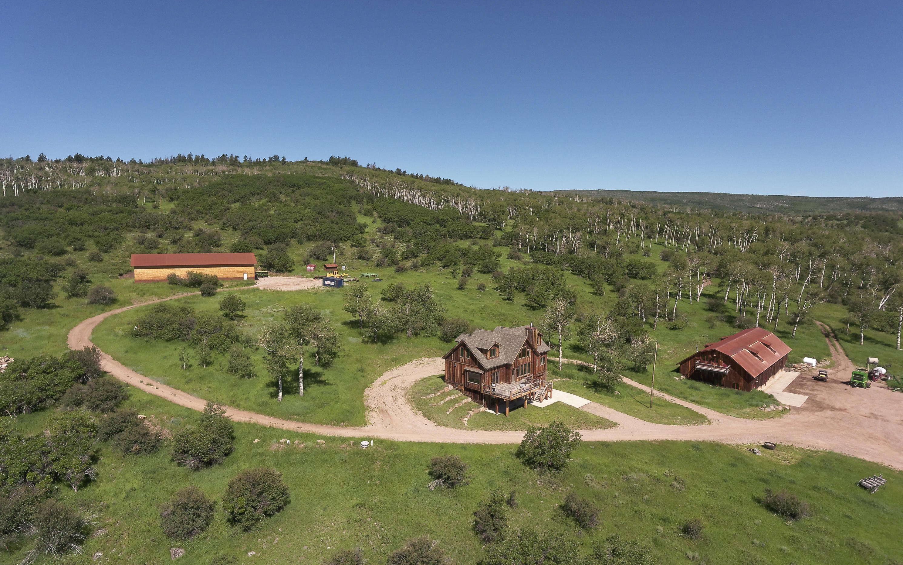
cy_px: 281
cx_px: 450
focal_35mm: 37
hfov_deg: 52.7
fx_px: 911
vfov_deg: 34.4
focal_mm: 36
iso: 100
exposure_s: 1/60
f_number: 10
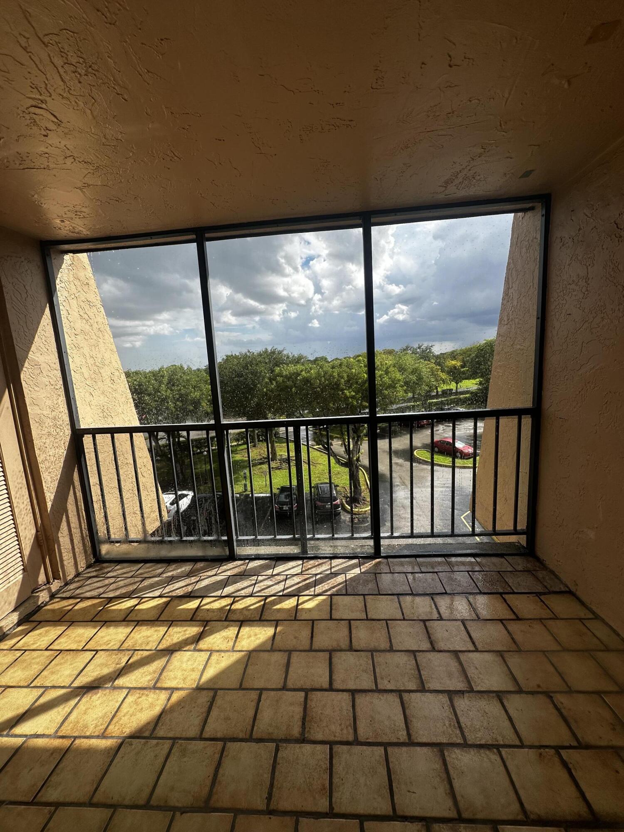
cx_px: 312
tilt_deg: -7.2
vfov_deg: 102.1
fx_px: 336
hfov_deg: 85.7
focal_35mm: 14
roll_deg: +2.8
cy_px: 416
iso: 40
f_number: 2.2
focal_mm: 2.22
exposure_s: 1/1182
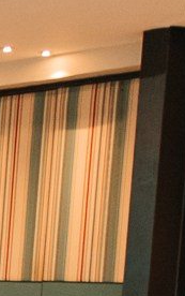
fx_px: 1425
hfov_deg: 5.9
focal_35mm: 177
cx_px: -642
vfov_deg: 11.5
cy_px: 396
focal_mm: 24
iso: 2500
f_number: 2.8
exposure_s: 1/200
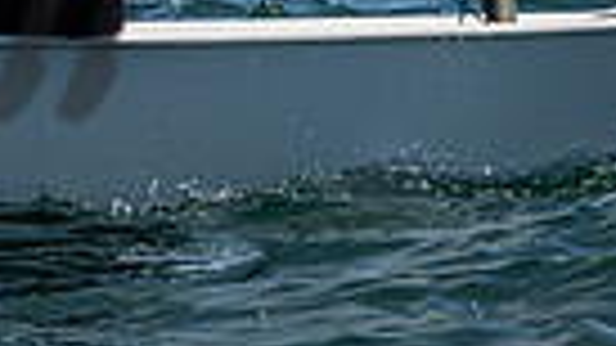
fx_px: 17392
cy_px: -501
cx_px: -211
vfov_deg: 1.1
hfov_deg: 2.0
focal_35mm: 1065
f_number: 8
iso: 500
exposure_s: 1/3200
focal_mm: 240
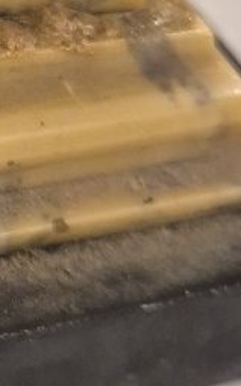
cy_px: 2
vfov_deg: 17.7
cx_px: -182
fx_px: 1207
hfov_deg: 10.7
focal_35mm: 115
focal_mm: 5.4
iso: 320
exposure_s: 1/100
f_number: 1.8
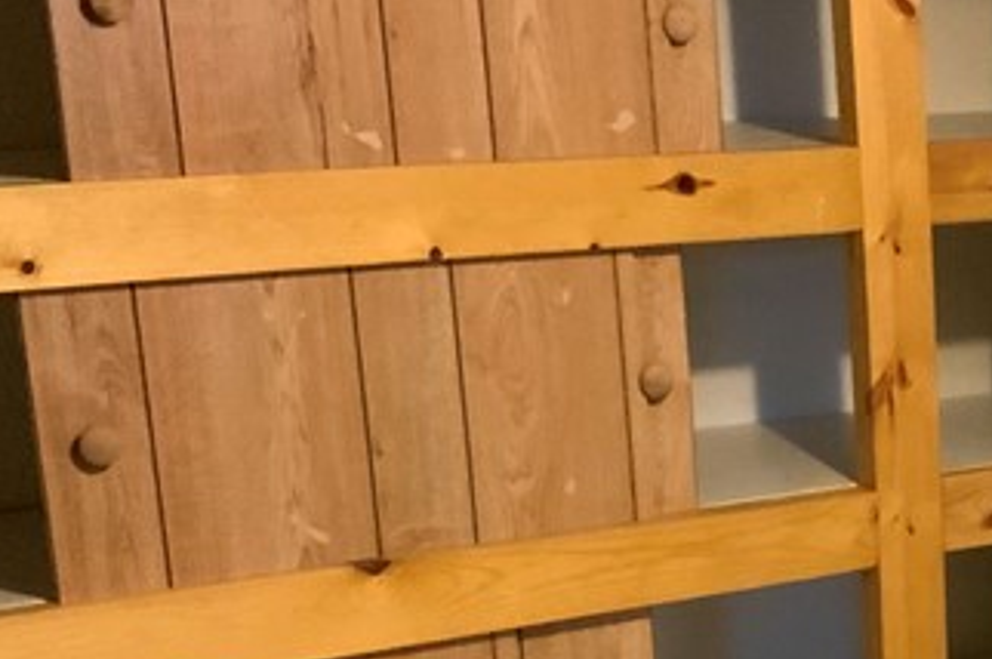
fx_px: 2643
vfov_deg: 13.8
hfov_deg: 19.7
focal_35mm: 96
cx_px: 1254
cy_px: 785
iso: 320
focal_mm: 3
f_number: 1.8
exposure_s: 1/40
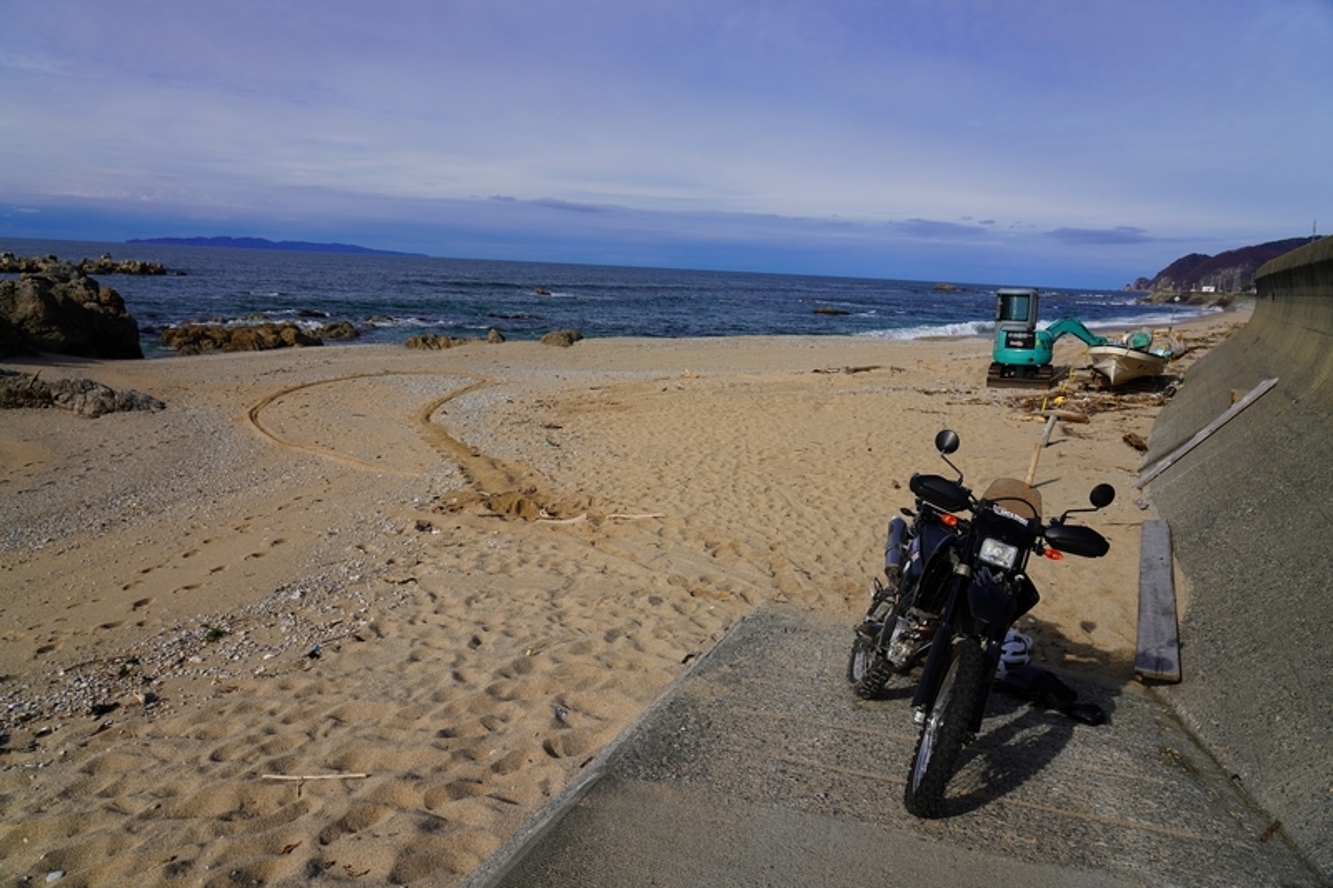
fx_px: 888
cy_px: 444
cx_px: 666
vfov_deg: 53.1
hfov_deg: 73.8
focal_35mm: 24
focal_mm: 24
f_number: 8
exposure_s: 1/640
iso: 100
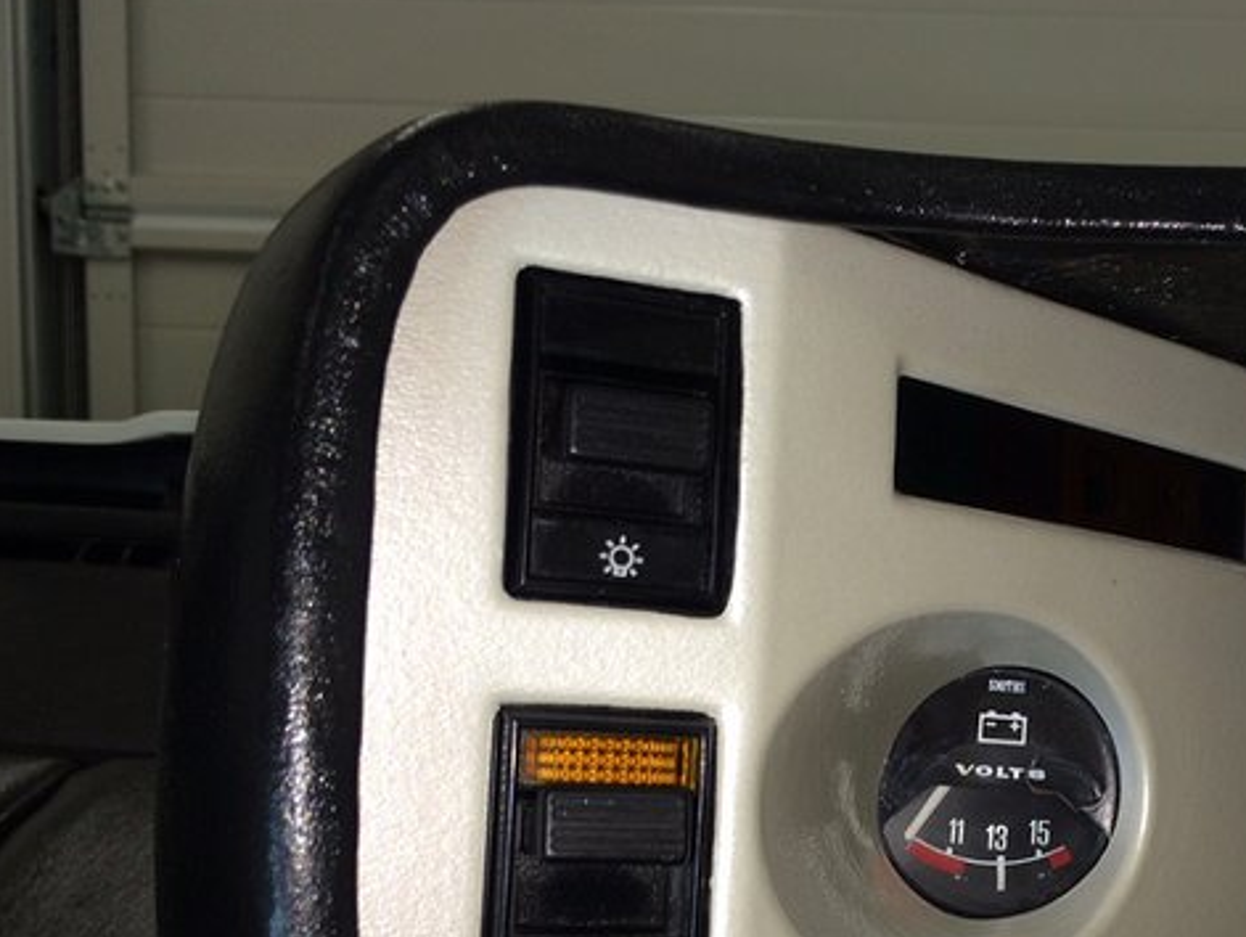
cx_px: 1032
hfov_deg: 36.0
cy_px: 719
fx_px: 1837
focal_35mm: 51
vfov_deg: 28.1
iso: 32
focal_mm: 4.12
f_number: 2.2
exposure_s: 1/93
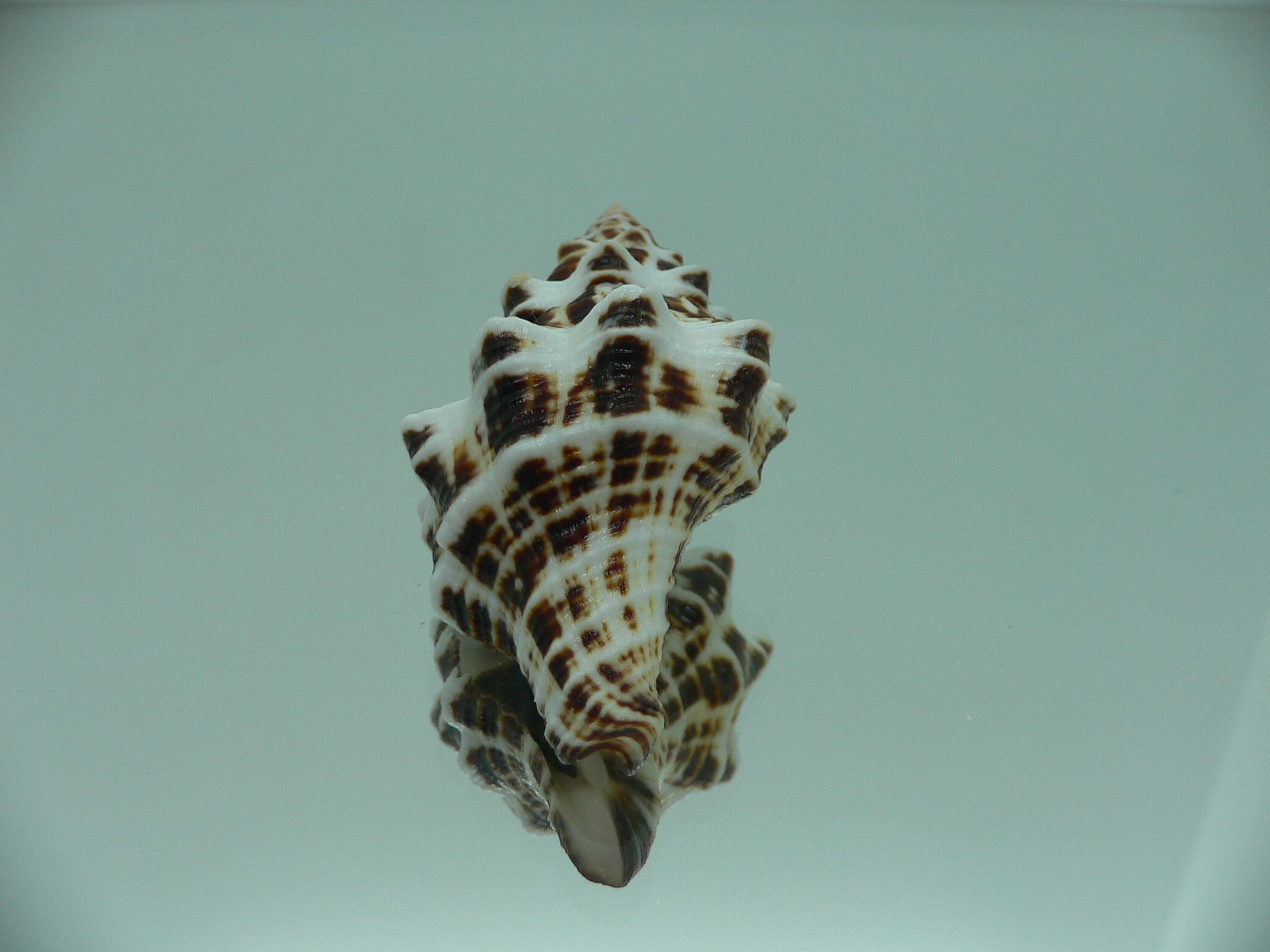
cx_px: 635
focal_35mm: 35
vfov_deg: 40.7
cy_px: 476
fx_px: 1284
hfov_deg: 52.6
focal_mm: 4.6
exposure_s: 1/80
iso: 80
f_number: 2.8
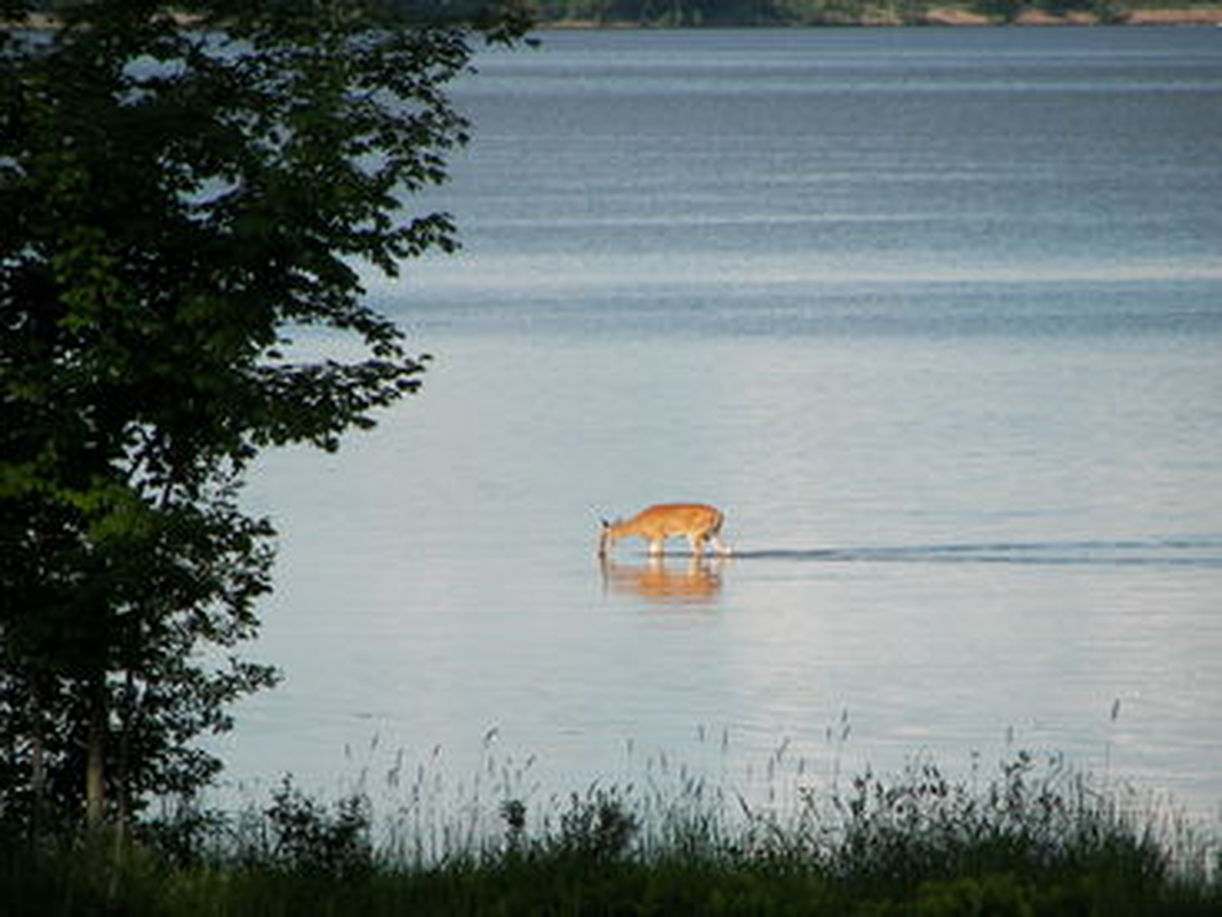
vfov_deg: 3.4
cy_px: 458
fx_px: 15250
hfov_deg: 4.6
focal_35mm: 432
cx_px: 611
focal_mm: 72
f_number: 3.7
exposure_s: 1/500
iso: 50
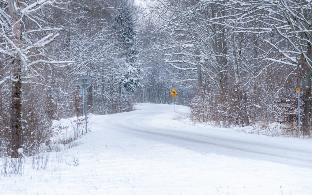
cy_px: 96
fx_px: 1743
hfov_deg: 10.2
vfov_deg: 6.4
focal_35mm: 205
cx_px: 156
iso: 2000
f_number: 8
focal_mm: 200
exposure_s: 1/200
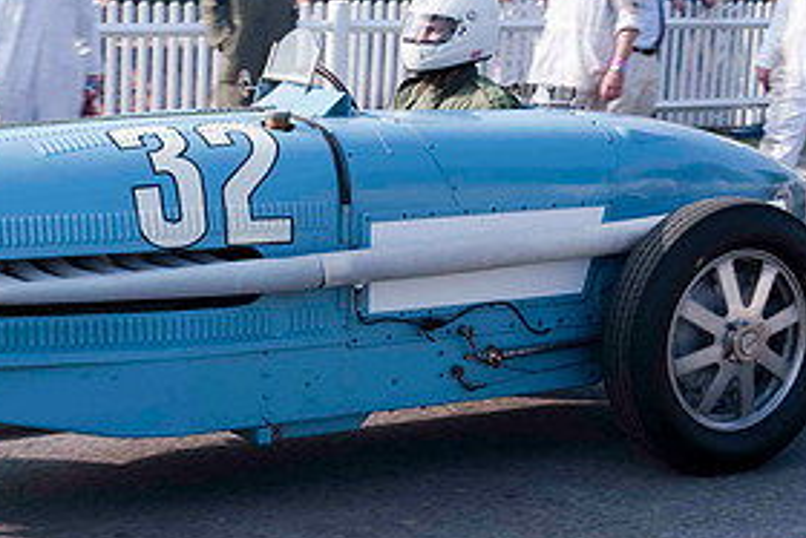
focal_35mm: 91
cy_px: 236
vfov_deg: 15.0
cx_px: 193
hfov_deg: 22.1
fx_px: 2038
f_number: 9
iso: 500
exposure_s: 1/400
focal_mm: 44
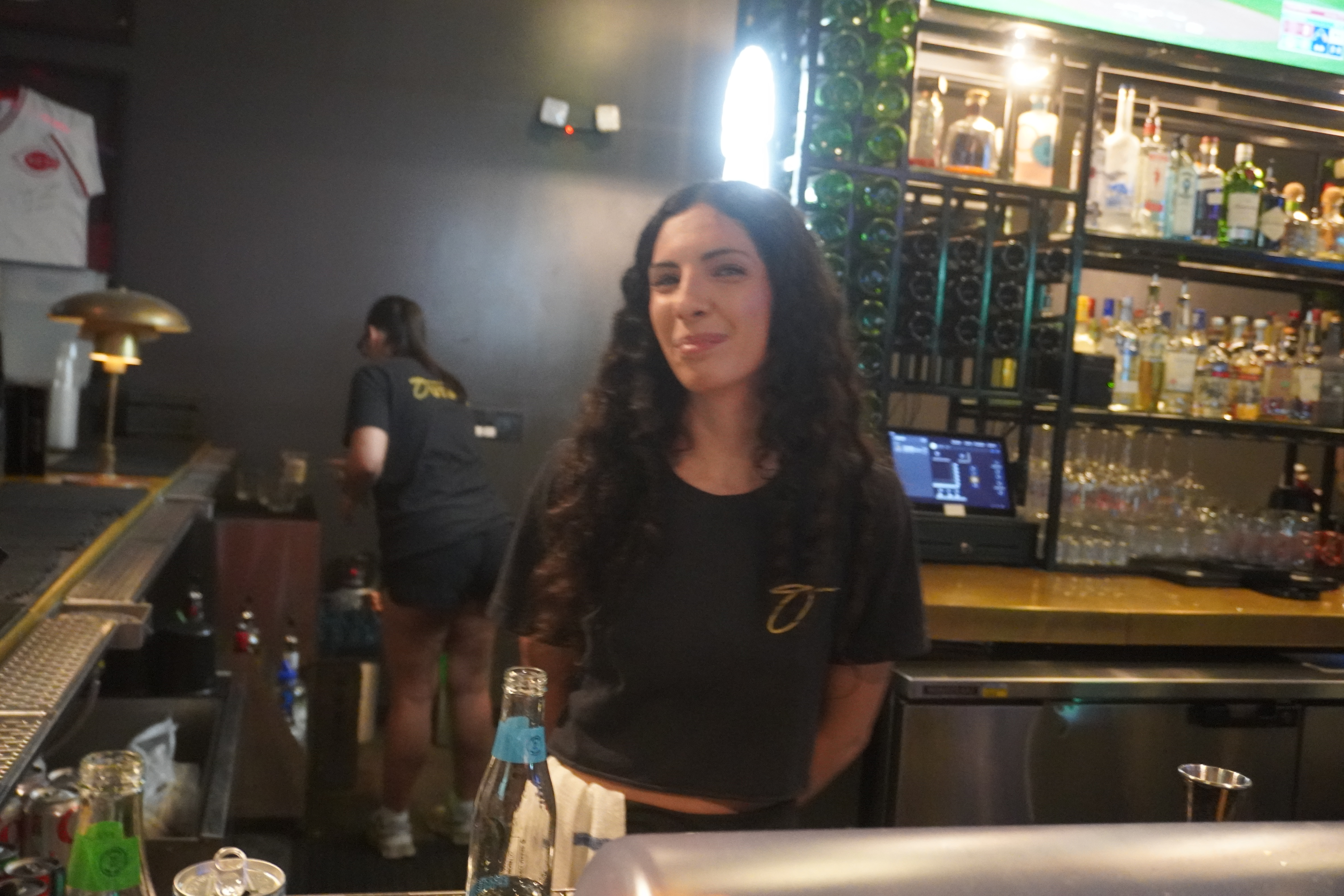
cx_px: 672
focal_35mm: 34
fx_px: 1288
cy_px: 448
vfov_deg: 38.4
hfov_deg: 55.1
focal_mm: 23
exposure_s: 1/30
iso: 6400
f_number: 4
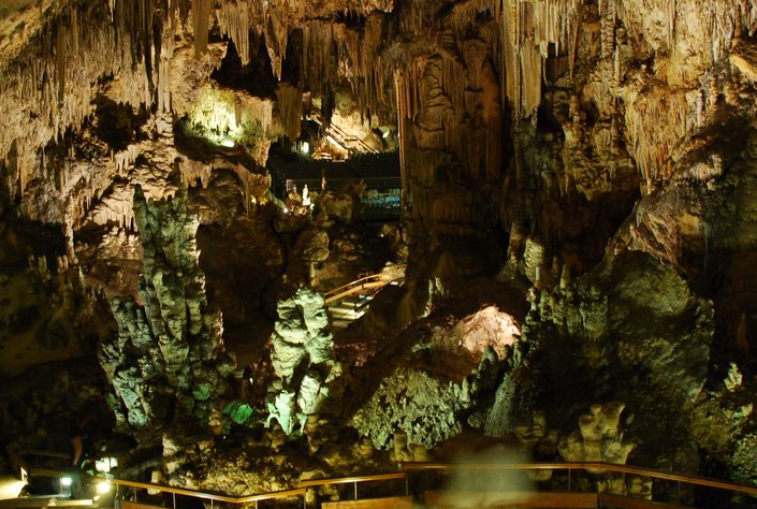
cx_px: 323
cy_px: 235
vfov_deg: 35.2
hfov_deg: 50.4
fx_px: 801
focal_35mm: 38
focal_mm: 20
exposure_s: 1.5
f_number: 3.8
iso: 640
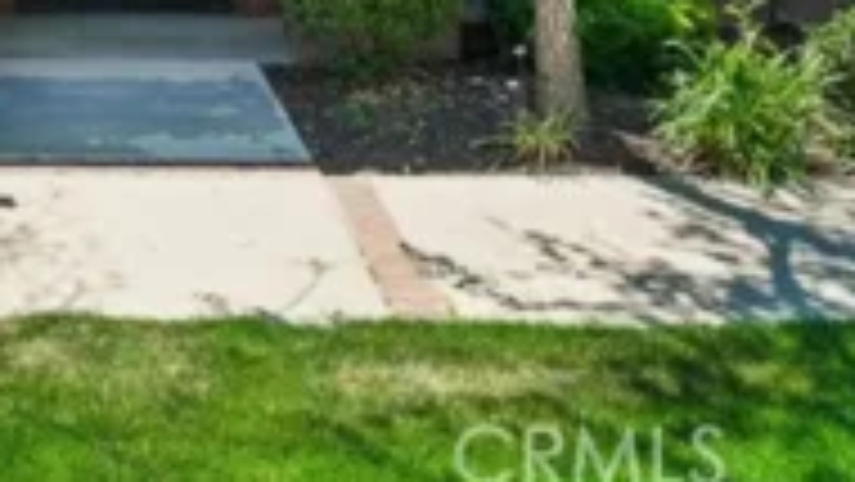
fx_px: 1020
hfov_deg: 42.5
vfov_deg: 22.4
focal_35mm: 45
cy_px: -216
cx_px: 124
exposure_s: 1/40
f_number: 9
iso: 100
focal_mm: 17
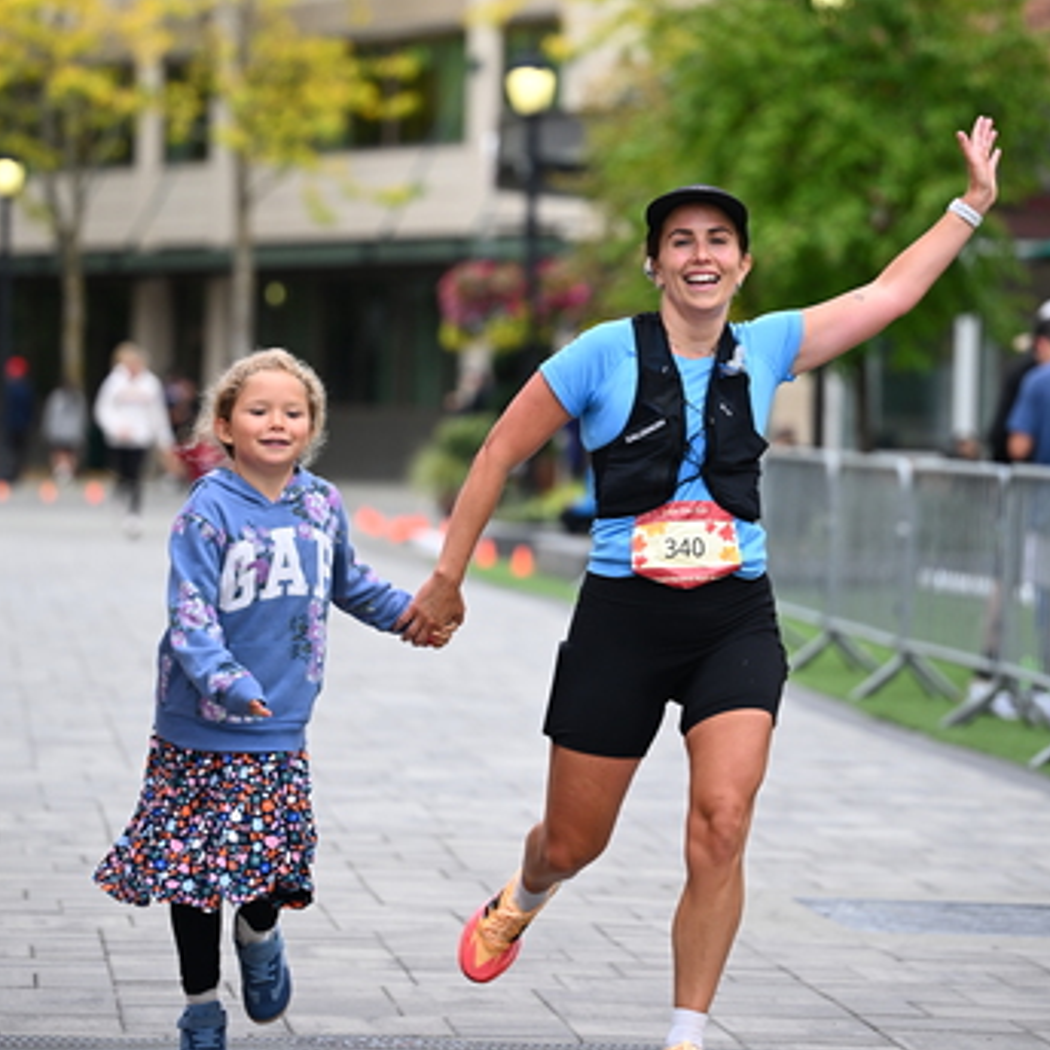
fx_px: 5594
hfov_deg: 10.7
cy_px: 382
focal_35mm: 163
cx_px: 523
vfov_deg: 10.7
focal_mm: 120
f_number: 2.8
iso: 640
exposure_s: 1/2000
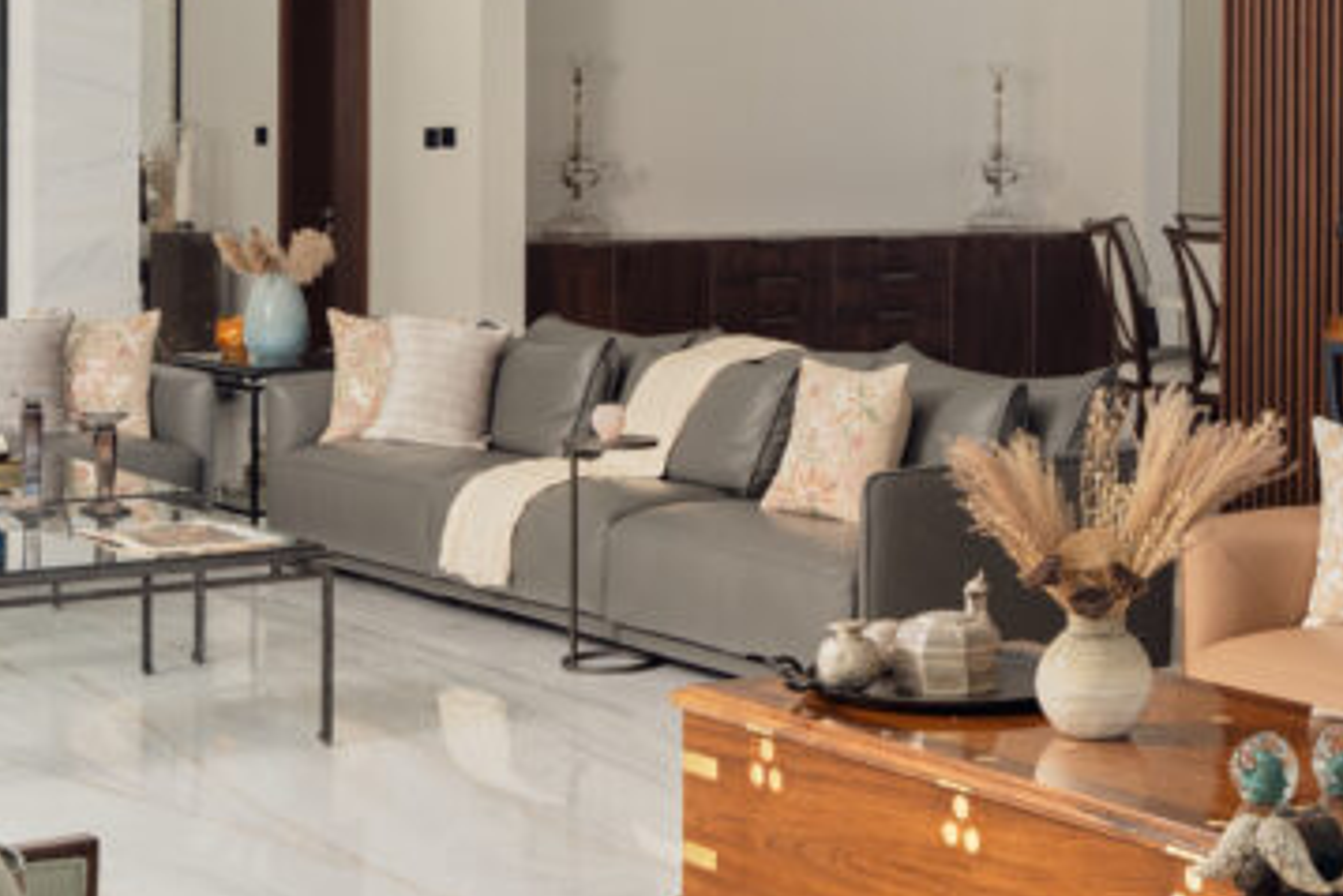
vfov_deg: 16.9
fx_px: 2985
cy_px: 148
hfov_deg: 25.1
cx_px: 957
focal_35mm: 80
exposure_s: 1/10
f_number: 8
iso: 200
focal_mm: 28
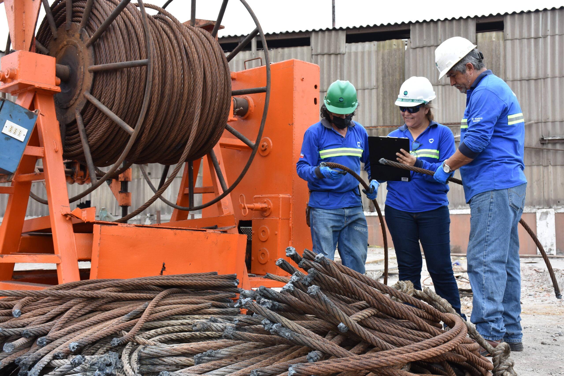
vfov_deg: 29.9
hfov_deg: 43.6
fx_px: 705
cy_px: 188
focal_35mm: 45
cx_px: 282
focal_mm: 30
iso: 400
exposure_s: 1/500
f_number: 8
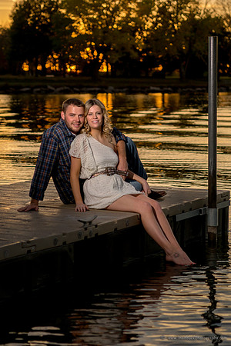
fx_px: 674
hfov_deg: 19.5
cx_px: 116
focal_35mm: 70
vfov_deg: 28.8
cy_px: 173
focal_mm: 70
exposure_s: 1/800
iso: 250
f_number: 2.8
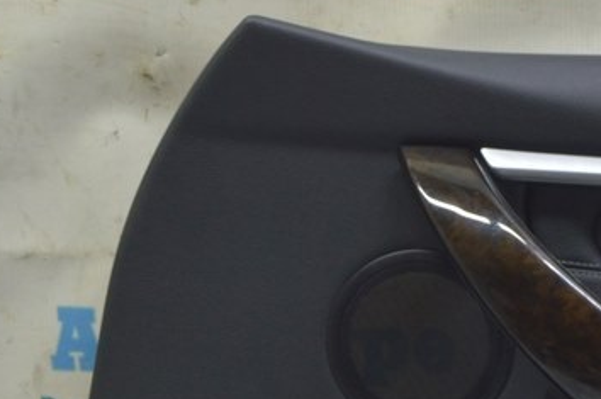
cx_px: 737
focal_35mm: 108
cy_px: 456
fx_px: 1808
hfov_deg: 17.9
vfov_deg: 12.3
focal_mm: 25
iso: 400
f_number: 5.6
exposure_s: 1/20
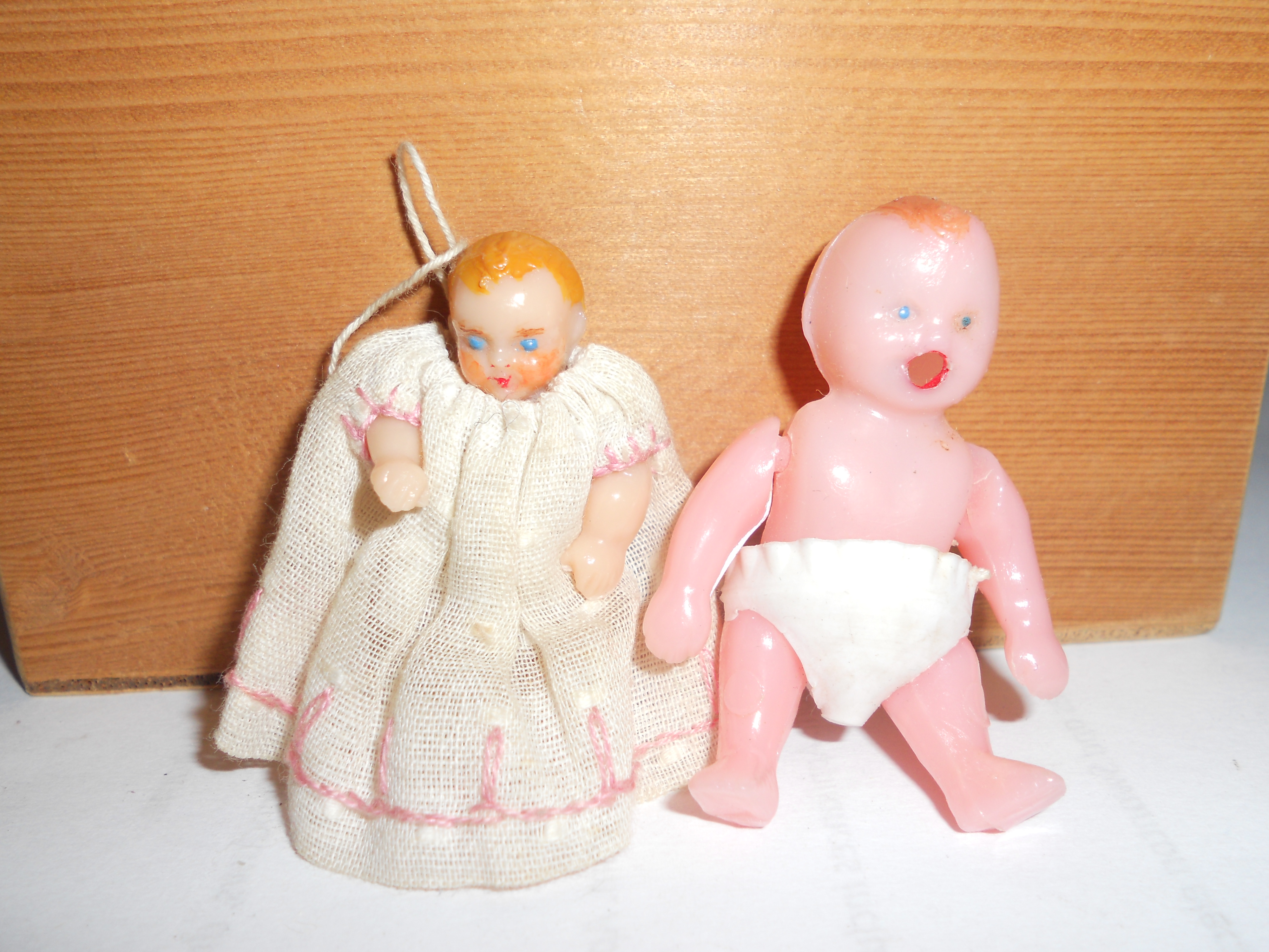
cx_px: 634
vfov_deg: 44.2
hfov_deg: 56.8
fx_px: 1173
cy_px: 476
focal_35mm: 32
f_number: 8.8
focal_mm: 5.8
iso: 80
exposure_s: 1/25
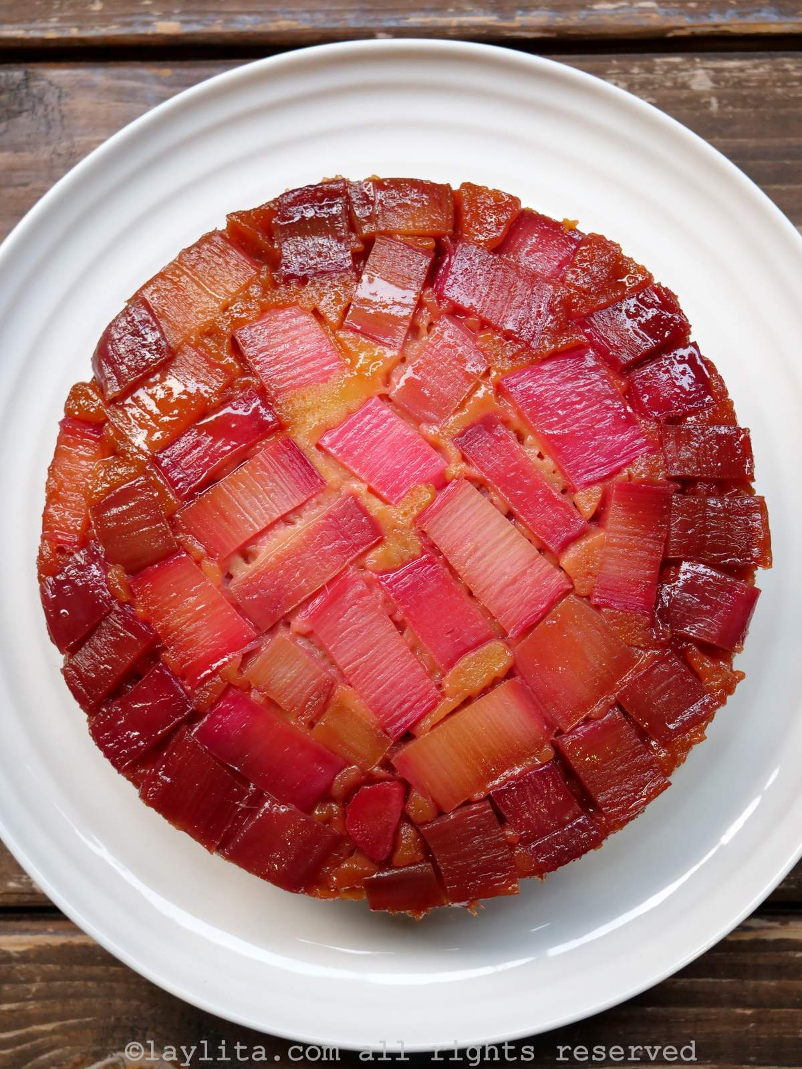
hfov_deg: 31.5
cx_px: 401
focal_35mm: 46
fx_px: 1421
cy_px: 534
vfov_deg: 41.2
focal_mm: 23
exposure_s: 1/60
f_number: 3.4
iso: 1250
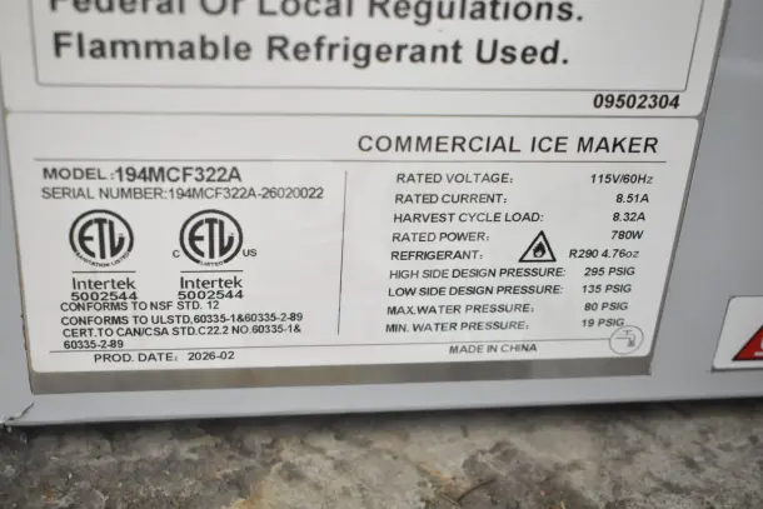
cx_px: 382
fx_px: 1145
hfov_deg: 36.9
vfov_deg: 25.1
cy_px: 254
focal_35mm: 54
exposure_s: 1/60
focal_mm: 36
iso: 6400
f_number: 4.8
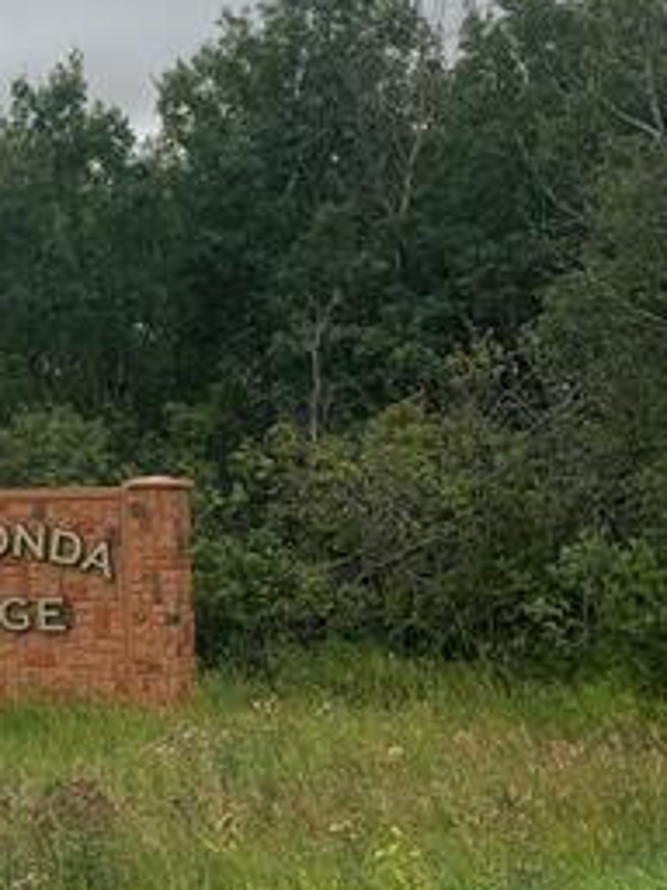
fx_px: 2004
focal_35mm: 78
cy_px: 296
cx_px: -250
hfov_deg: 17.5
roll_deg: +1.7
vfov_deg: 24.9
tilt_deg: +6.5
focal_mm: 4.25
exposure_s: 1/1812
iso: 25
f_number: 1.8
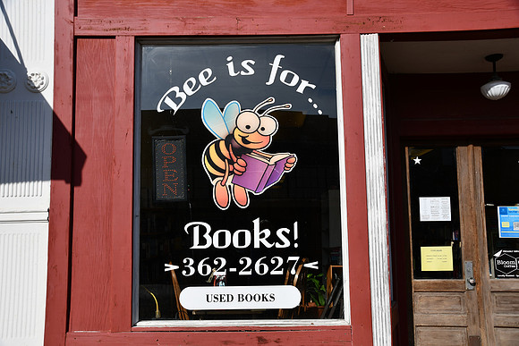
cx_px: 260
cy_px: 173
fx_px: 476
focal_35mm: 33
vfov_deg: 40.0
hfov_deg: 57.2
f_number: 10
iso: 100
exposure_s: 1/400
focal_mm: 22
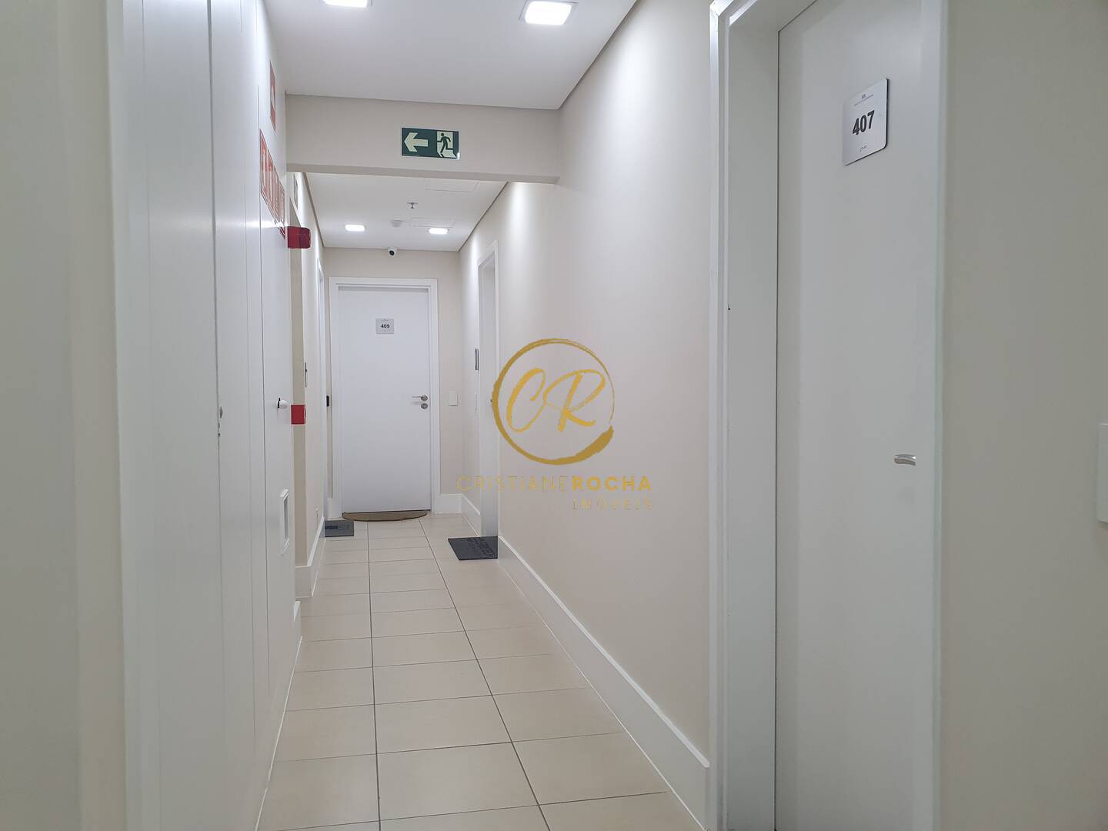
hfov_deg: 67.3
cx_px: 554
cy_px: 416
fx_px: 832
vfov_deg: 53.1
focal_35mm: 26
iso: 200
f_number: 2.4
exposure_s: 1/120
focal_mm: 4.32
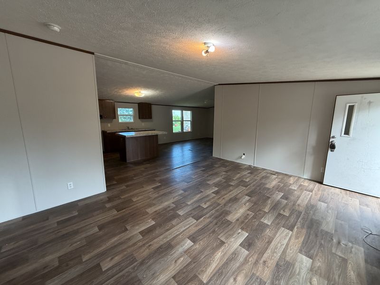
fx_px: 154
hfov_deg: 102.1
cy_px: 142
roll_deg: +0.6
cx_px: 190
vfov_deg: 85.7
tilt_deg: -14.5
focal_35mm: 14
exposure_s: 1/120
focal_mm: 2.22
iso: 320
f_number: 2.2
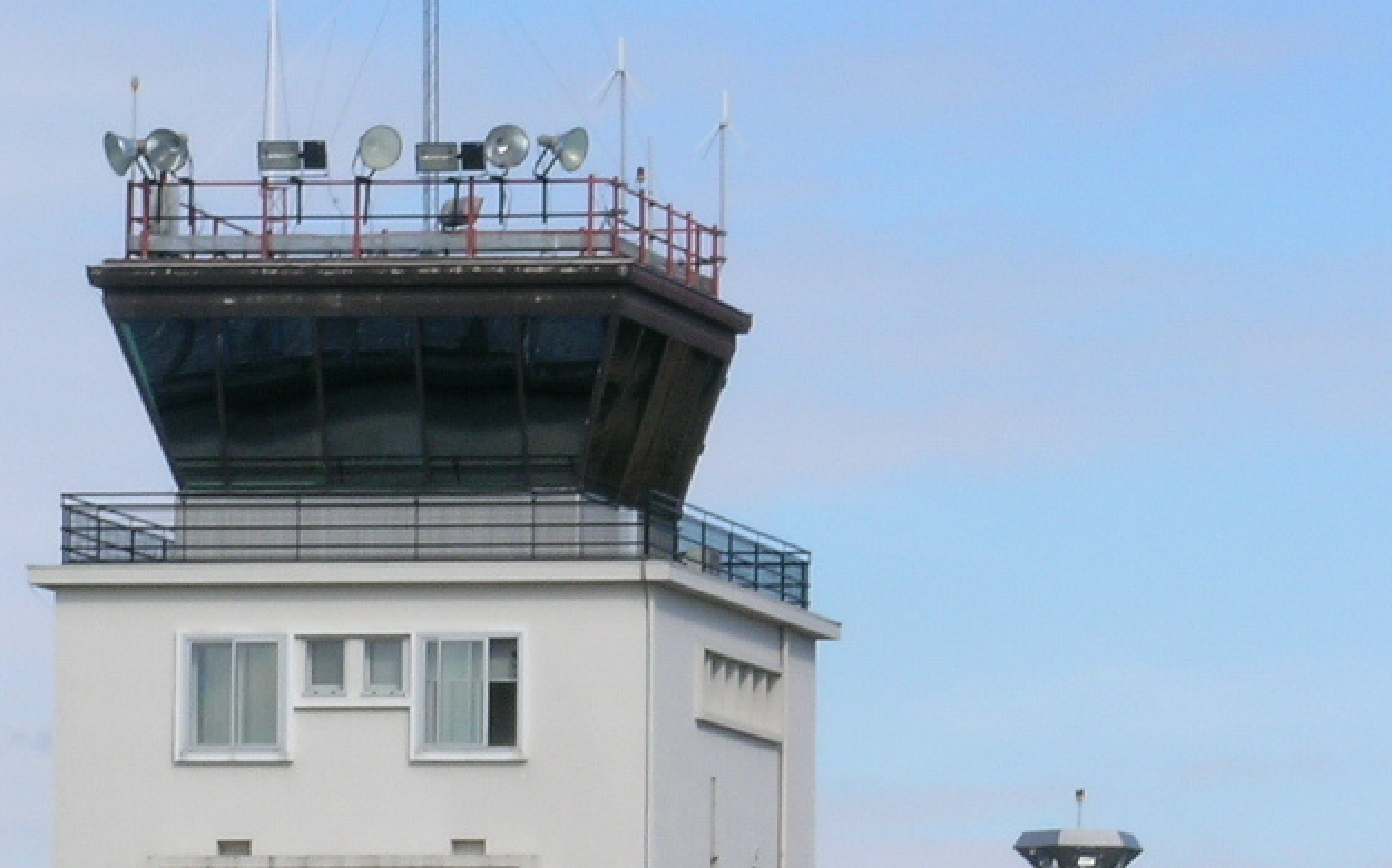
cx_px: 1354
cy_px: 917
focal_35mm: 315
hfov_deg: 6.6
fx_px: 11945
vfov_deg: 4.2
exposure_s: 1/150
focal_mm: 24
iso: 50
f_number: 7.3
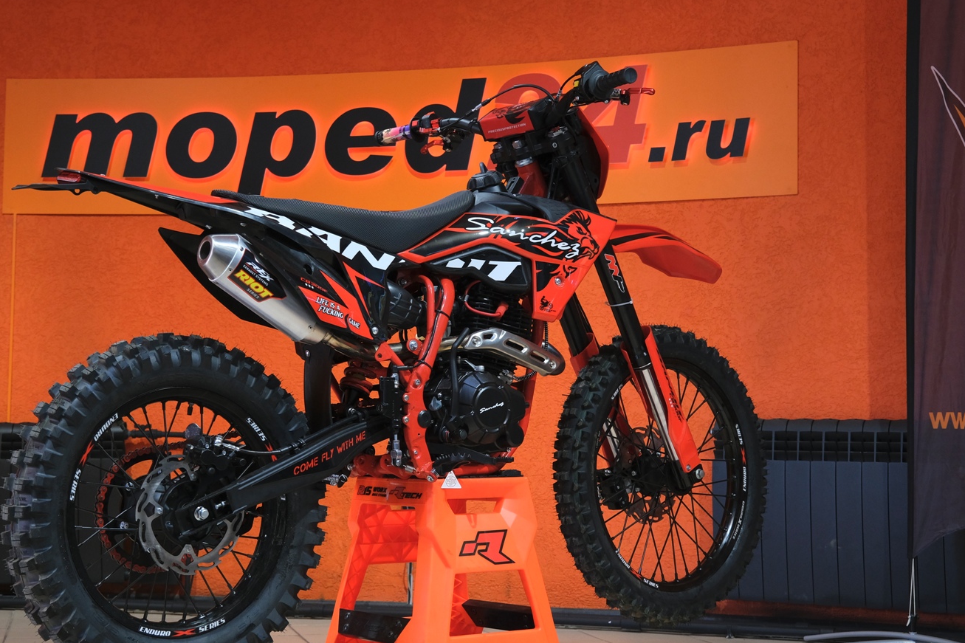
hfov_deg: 33.4
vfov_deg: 22.6
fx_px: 1608
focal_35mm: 60
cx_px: 418
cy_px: 304
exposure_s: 1/100
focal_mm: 32.5
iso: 1250
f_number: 4
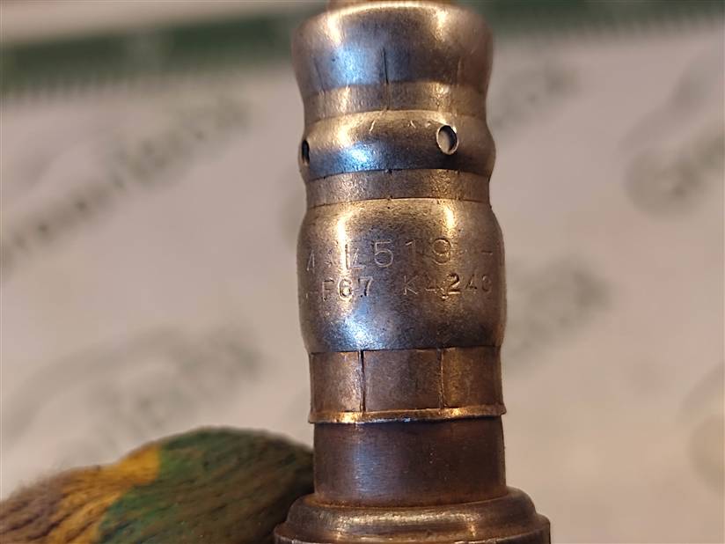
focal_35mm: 26
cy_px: 272
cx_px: 362
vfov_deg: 53.1
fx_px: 545
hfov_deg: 67.3
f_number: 1.79
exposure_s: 1/33
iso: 133
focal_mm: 4.74
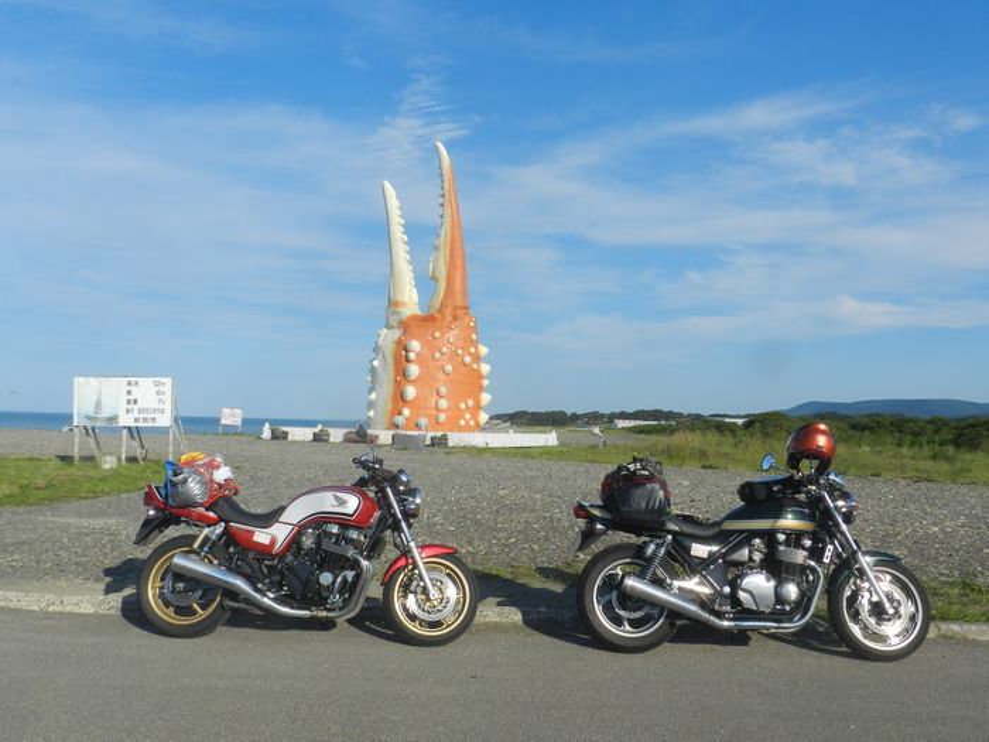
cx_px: 494
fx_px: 914
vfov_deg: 44.2
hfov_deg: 56.8
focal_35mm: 32
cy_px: 371
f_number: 5
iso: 160
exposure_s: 1/800
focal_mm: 5.6
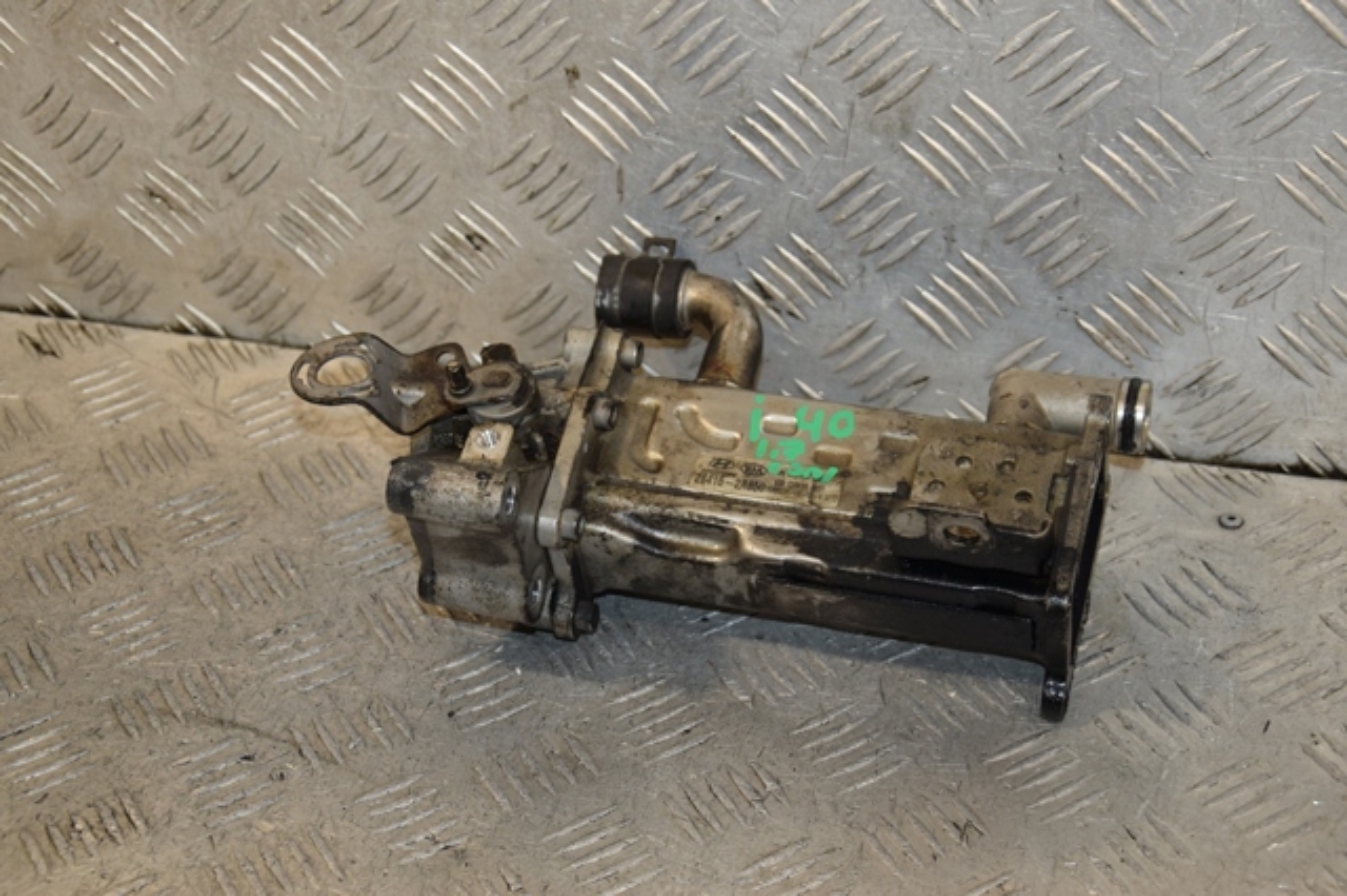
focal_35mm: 75
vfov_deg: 18.2
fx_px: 2805
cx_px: 674
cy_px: 448
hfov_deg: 27.0
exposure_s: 1/200
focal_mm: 50
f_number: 5.6
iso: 800
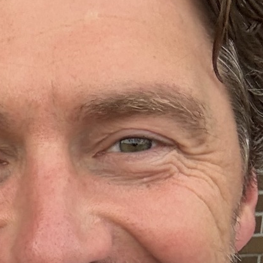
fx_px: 1100
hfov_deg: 13.1
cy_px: 415
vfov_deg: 12.8
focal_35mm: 128
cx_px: -100
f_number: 1.9
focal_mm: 2.69
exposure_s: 1/122
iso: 40
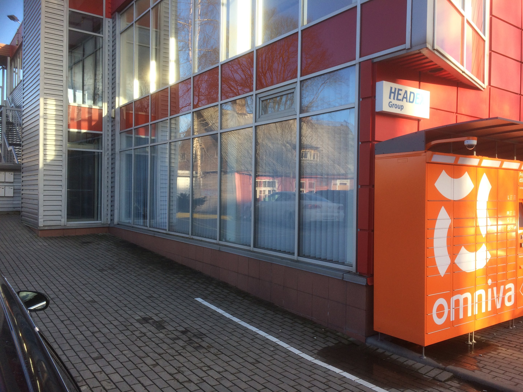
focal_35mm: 29
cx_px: 262
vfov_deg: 48.2
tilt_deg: -1.2
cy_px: 196
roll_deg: +0.0
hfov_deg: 61.7
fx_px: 438
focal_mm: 4.15
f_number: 2.2
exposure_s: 1/380
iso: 32
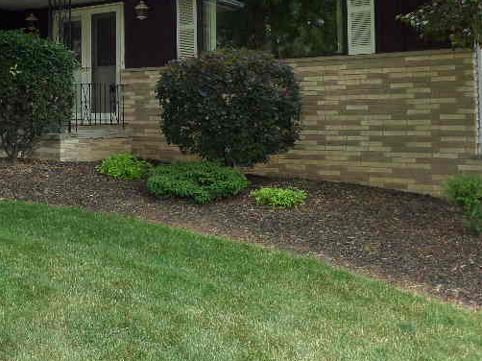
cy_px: 82
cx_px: 109
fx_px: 682
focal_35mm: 49
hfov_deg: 37.8
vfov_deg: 29.1
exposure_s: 1/180
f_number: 3.2
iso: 100
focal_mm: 4
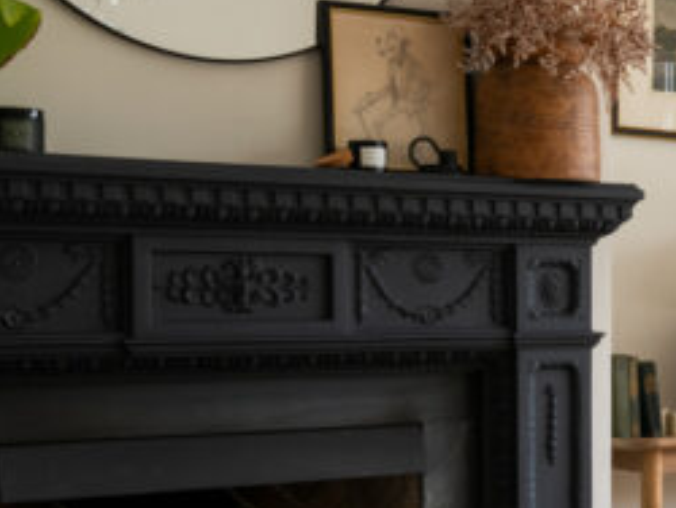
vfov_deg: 17.6
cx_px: 1076
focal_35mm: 84
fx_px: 1642
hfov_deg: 19.5
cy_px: 295
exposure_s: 1/100
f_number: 8
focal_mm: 21
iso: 320
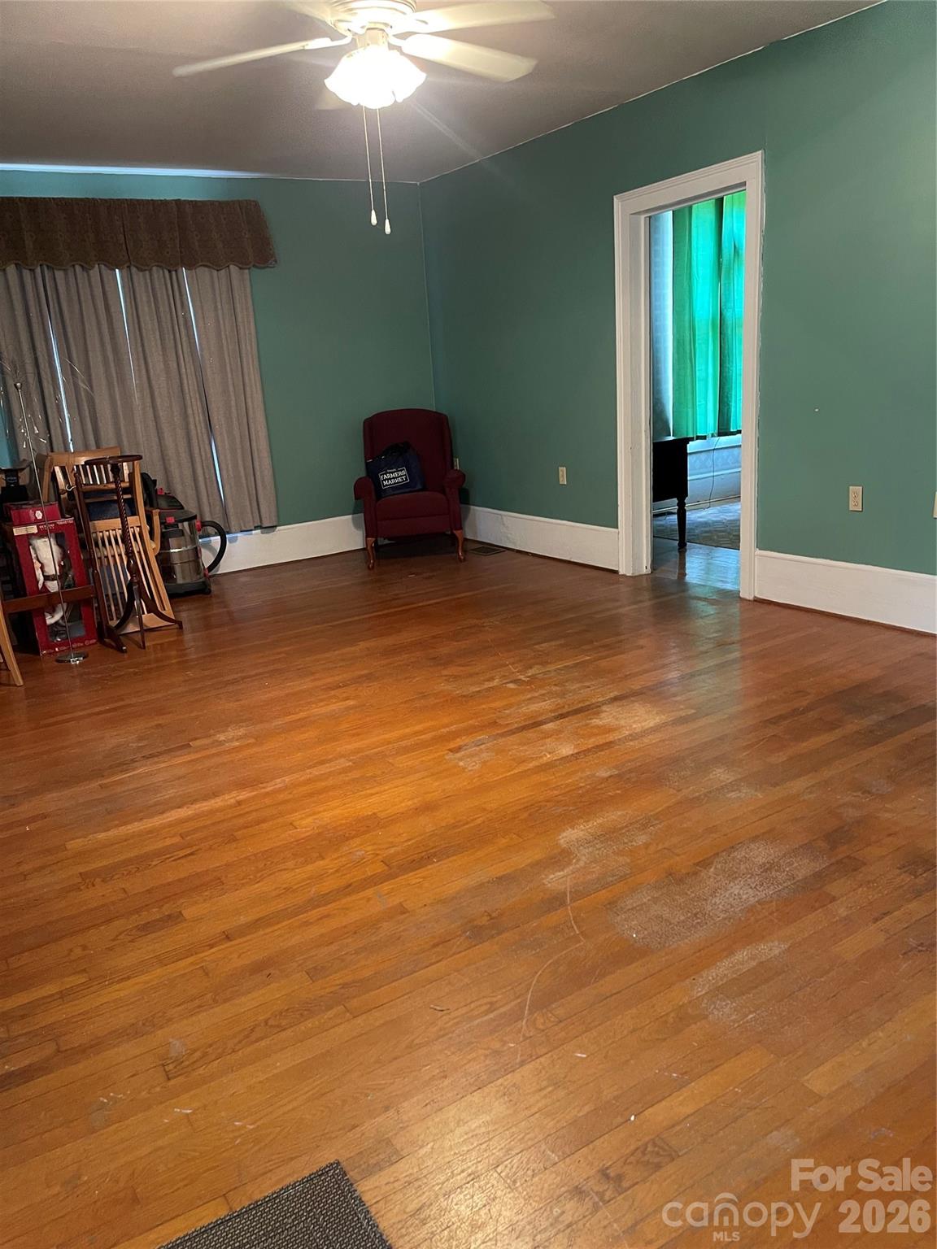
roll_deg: +3.7
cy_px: 624
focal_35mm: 25
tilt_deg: -15.7
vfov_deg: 69.4
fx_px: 902
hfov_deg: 54.9
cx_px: 468
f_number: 1.6
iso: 400
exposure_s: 1/40
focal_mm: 5.1
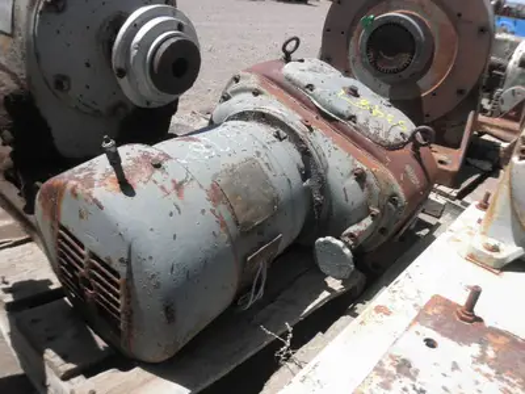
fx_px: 425
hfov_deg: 63.4
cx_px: 262
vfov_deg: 49.7
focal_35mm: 28
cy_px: 197
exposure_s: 1/125
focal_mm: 5
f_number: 8.5
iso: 64
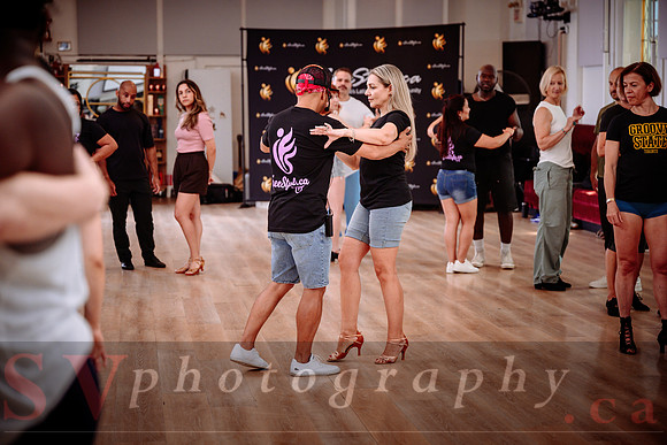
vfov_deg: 19.5
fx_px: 1297
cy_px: 222
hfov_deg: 28.8
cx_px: 334
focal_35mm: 70
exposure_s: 1/250
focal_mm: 70
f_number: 2.8
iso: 1000
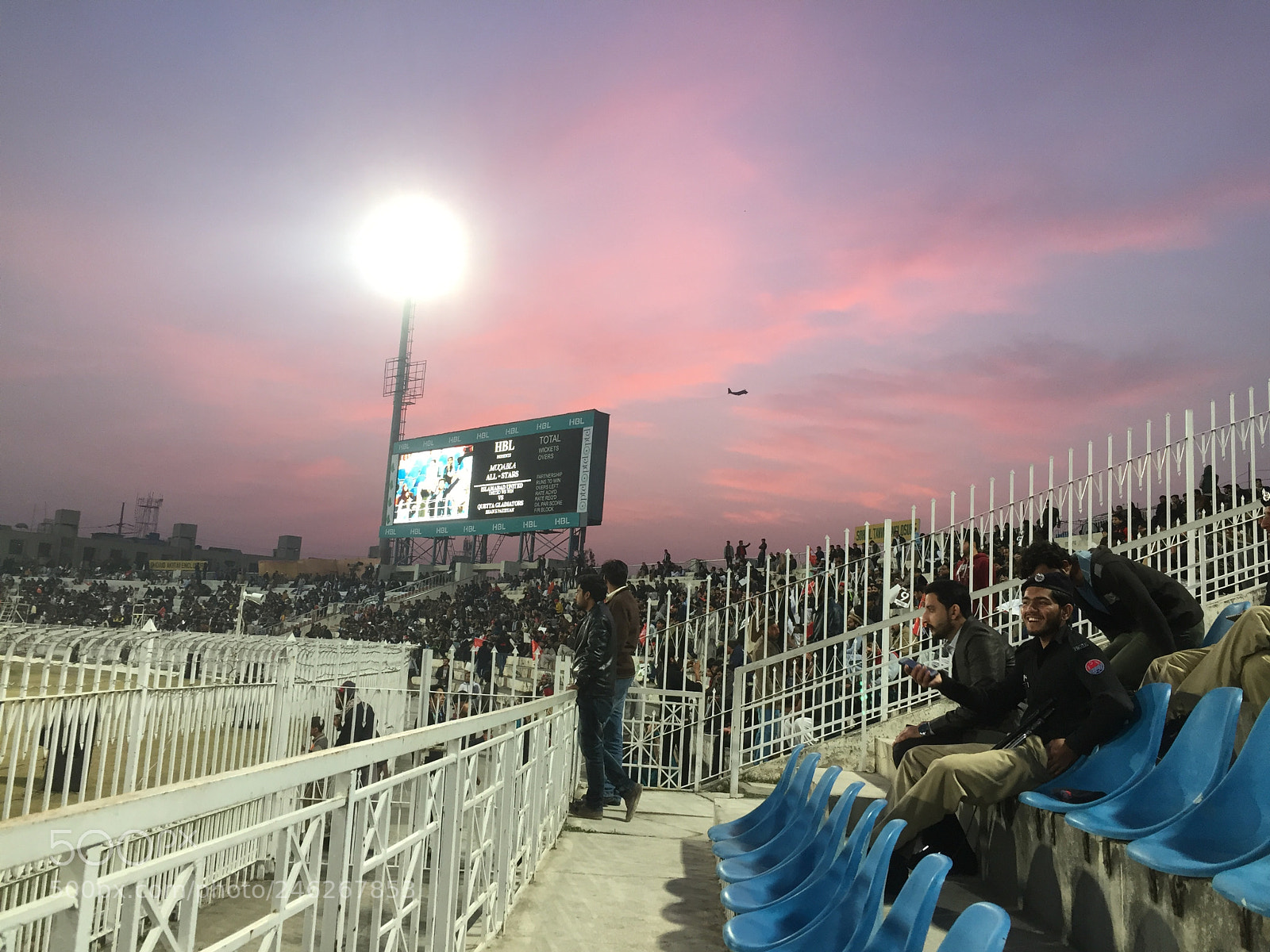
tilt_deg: +11.5
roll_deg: -3.3
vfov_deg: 48.2
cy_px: 476
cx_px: 635
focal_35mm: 29
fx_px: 1064
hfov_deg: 61.7
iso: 32
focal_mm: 4.15
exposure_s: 1/33
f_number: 2.2
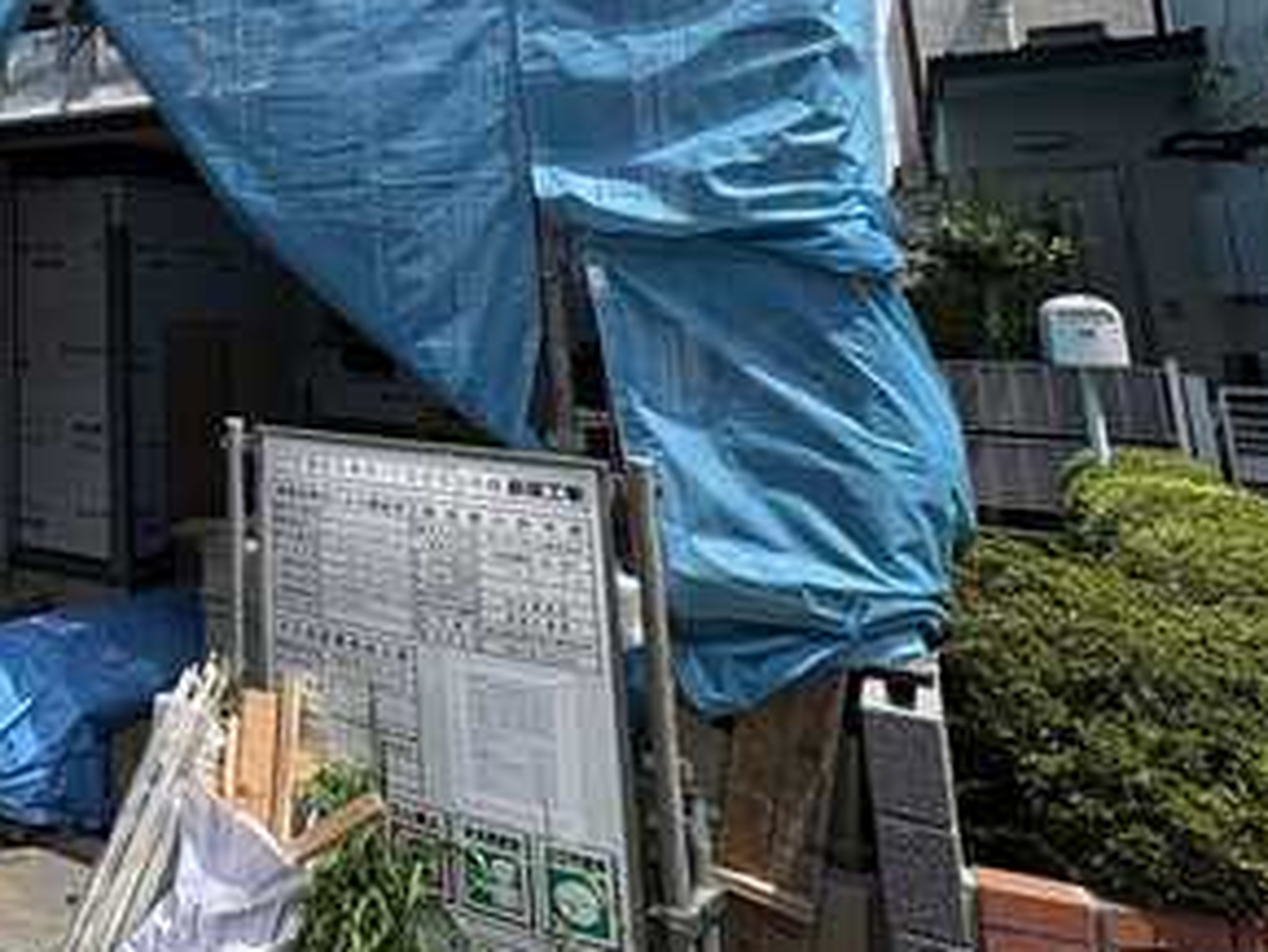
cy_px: 97
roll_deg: -0.1
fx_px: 1136
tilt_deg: +10.9
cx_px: -75
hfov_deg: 46.0
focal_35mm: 31
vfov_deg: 41.8
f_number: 2.2
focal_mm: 2.22
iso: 50
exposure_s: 1/1078
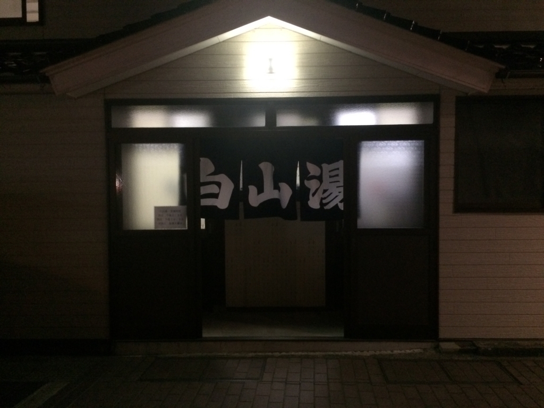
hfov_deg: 61.7
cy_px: 204
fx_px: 456
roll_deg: +0.2
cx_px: 272
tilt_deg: -2.0
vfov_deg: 48.2
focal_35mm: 29
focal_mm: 4.15
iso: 500
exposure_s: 1/15
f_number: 2.2
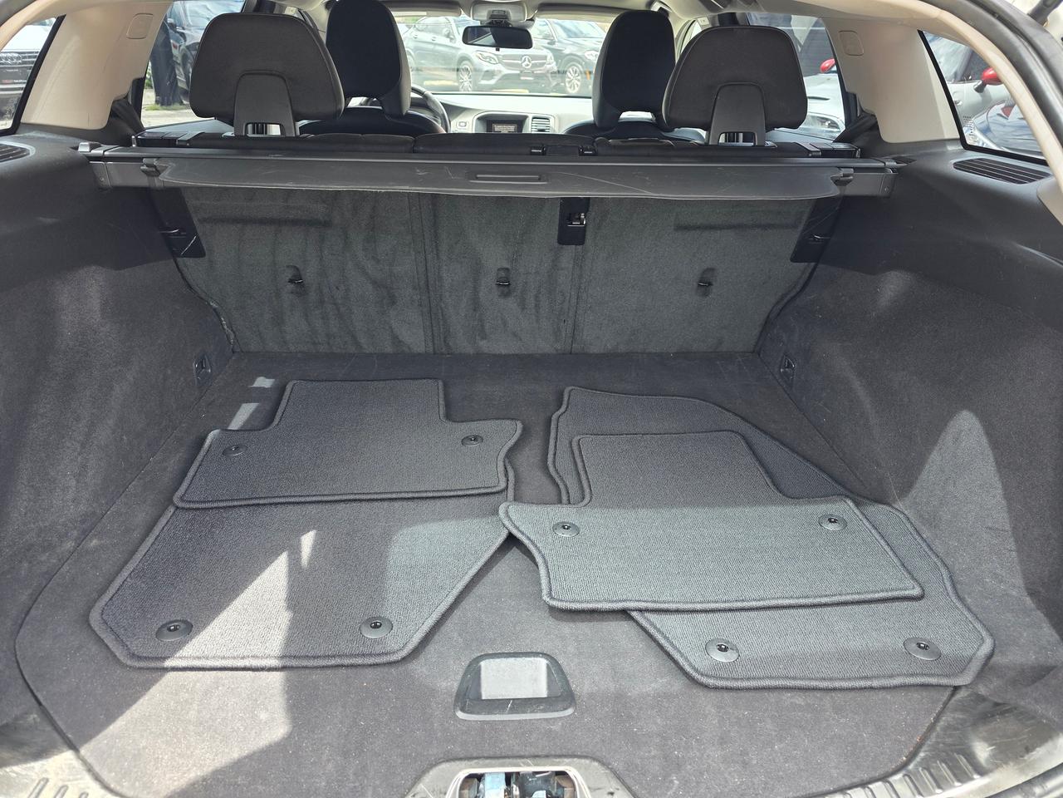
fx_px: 706
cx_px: 532
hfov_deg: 73.9
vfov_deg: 58.9
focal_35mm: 23
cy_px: 399
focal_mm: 6.3
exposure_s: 1/180
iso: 64
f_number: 1.7
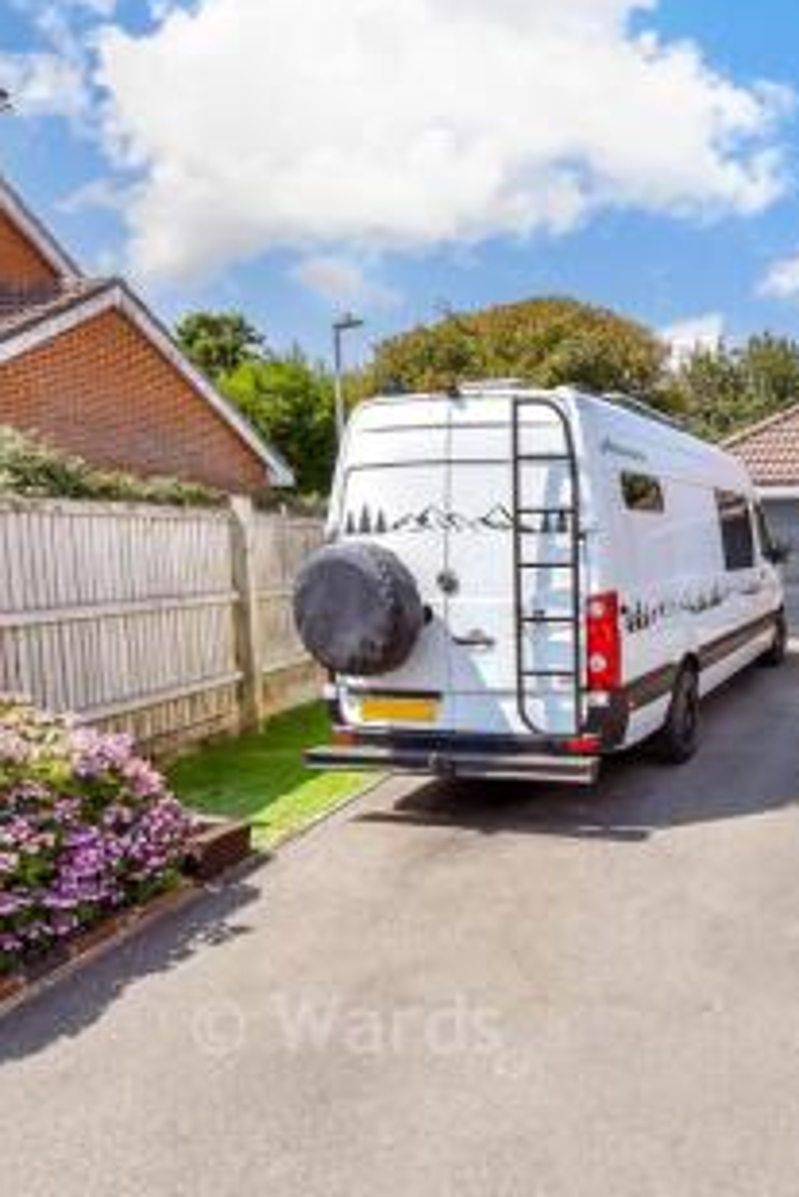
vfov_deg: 76.1
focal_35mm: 23
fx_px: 765
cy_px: 604
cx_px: 787
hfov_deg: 46.7
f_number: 6.3
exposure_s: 1/1000
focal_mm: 10
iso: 400
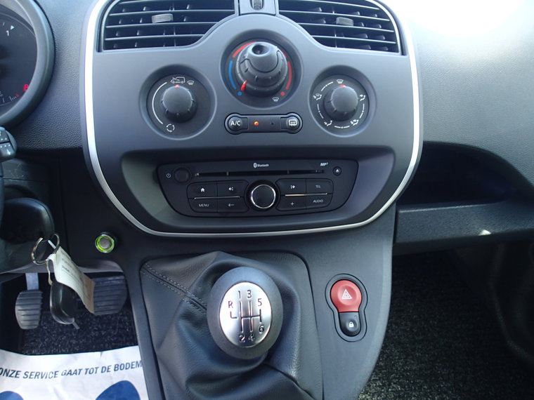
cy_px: 200
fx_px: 386
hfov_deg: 69.4
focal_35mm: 25
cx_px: 267
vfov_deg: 54.9
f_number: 2
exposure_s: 1/60
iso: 100
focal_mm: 4.5
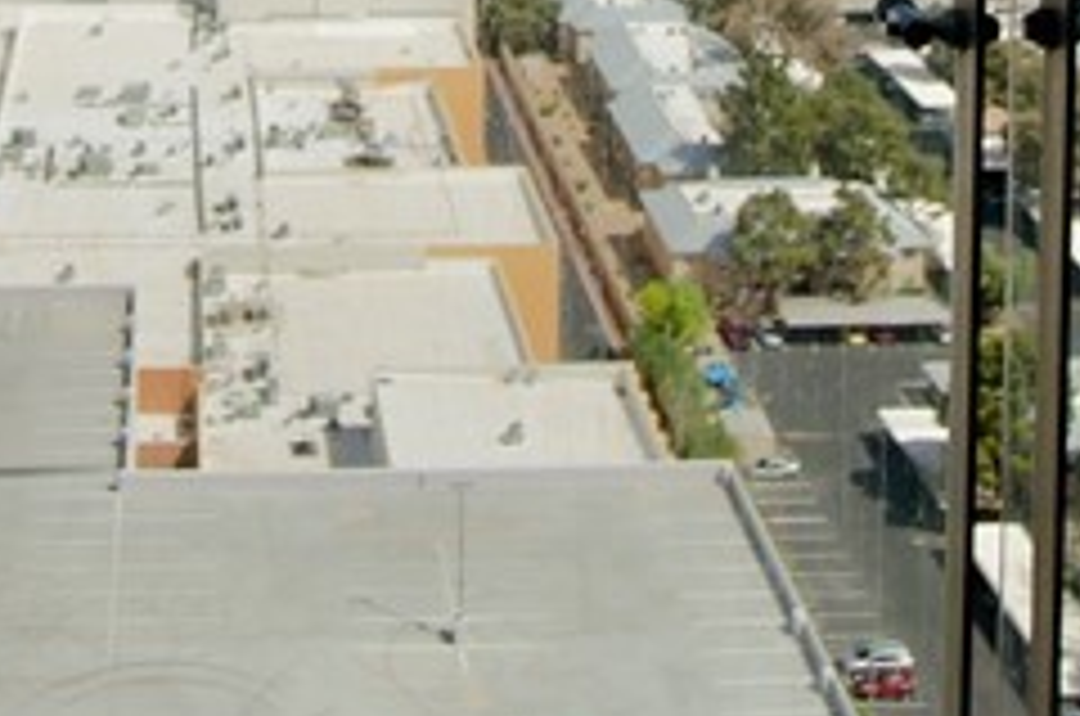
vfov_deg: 15.9
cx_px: 320
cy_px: -691
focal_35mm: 68
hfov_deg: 29.4
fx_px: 2036
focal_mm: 10
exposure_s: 1/1600
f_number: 4.5
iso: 100
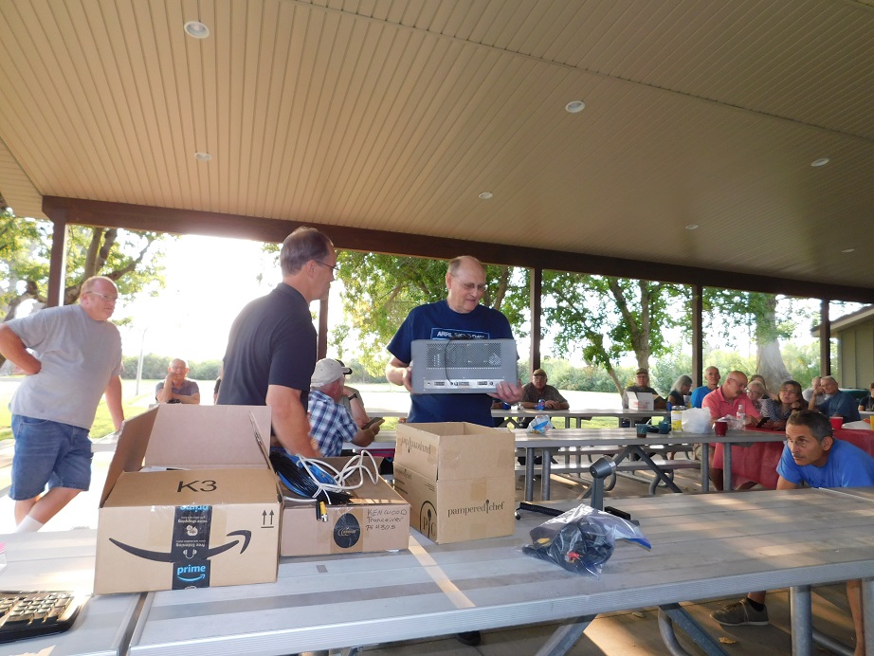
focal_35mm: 23
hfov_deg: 73.9
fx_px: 581
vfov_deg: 58.9
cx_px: 437
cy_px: 328
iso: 125
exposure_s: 1/50
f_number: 3
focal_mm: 4
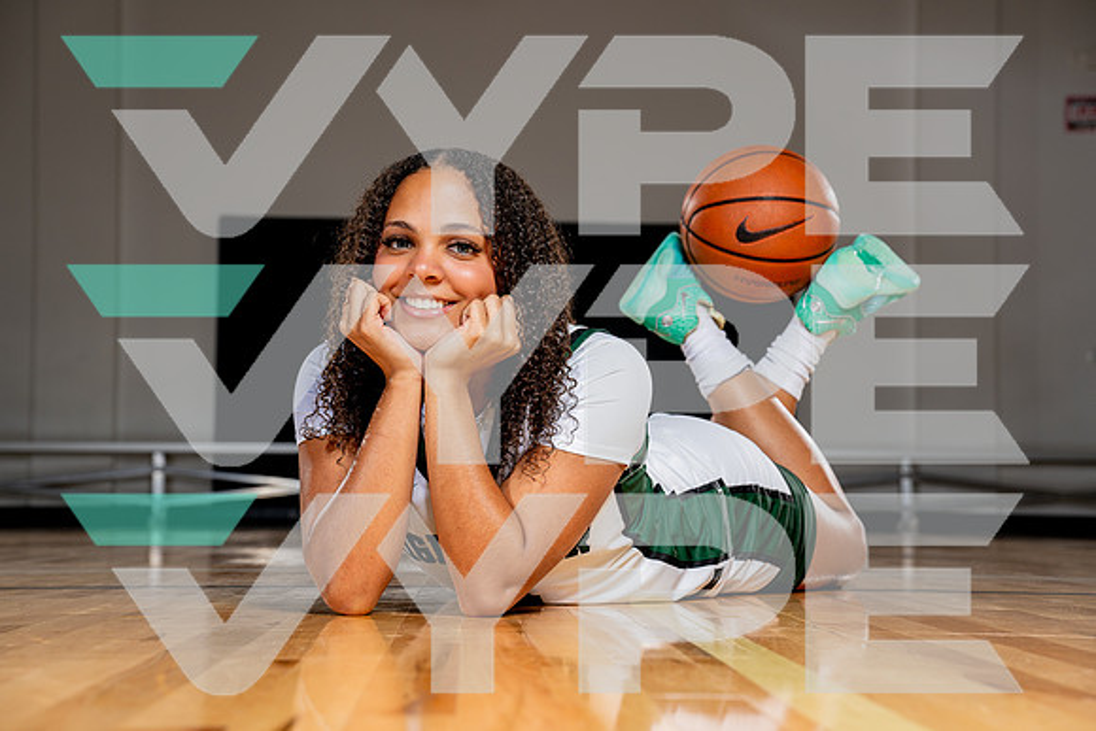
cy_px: 366
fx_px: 1949
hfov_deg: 31.4
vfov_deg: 21.3
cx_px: 548
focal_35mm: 64
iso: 200
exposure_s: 1/250
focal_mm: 64
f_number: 5.6
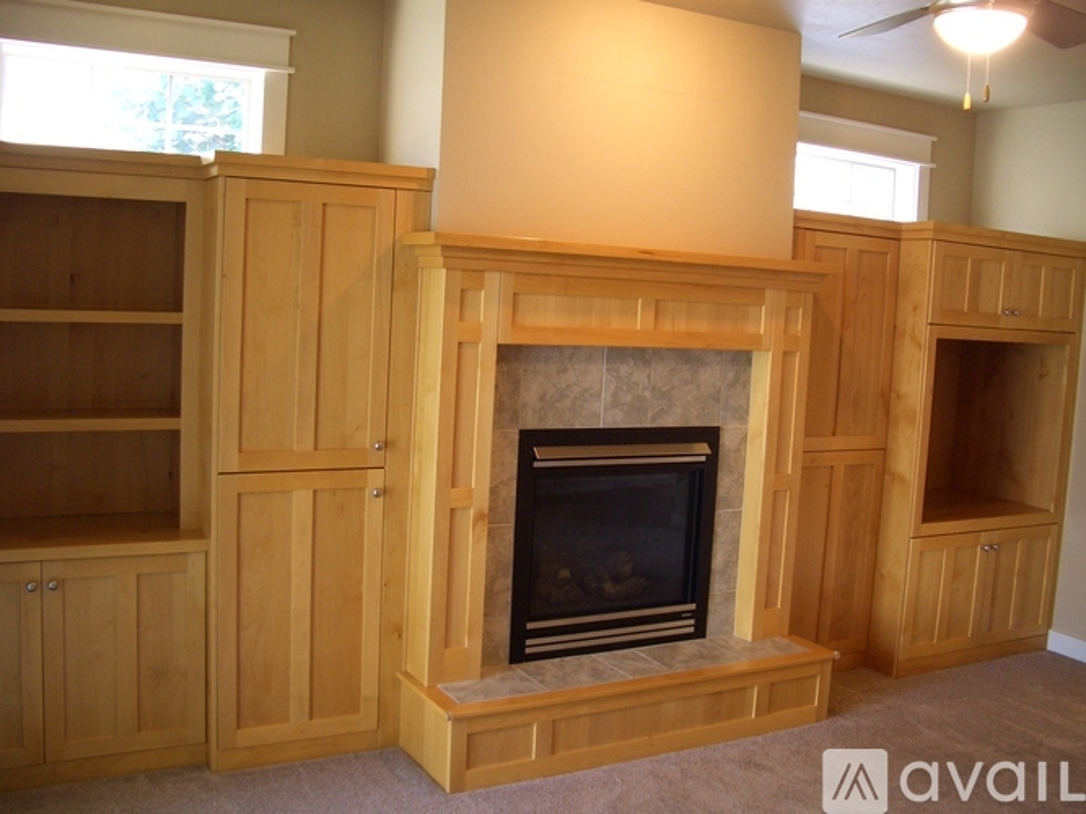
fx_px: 1098
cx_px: 543
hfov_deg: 52.6
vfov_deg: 40.7
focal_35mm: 35
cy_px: 407
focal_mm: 5.8
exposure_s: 1/20
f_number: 2.6
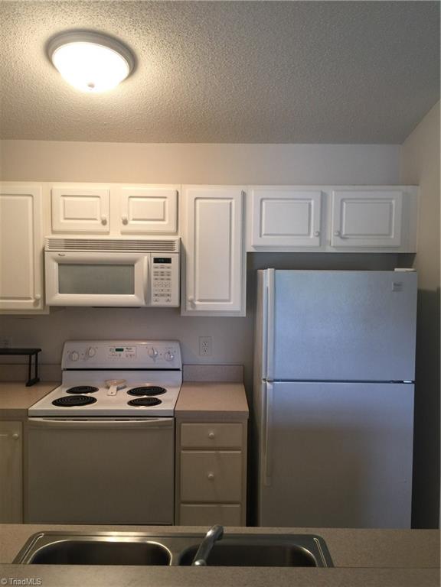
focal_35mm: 29
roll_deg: +0.4
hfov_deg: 48.2
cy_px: 294
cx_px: 220
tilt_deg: -1.8
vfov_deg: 61.7
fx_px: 493
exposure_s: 1/15
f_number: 2.2
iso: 32
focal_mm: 4.15
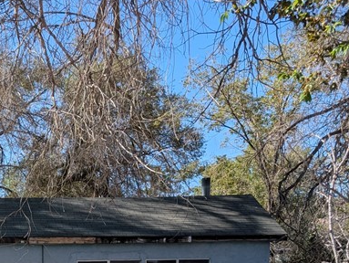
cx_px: -61
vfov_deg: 20.9
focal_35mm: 64
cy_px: 343
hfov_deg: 27.0
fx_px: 646
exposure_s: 1/4950
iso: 19
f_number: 1.68
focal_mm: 6.9
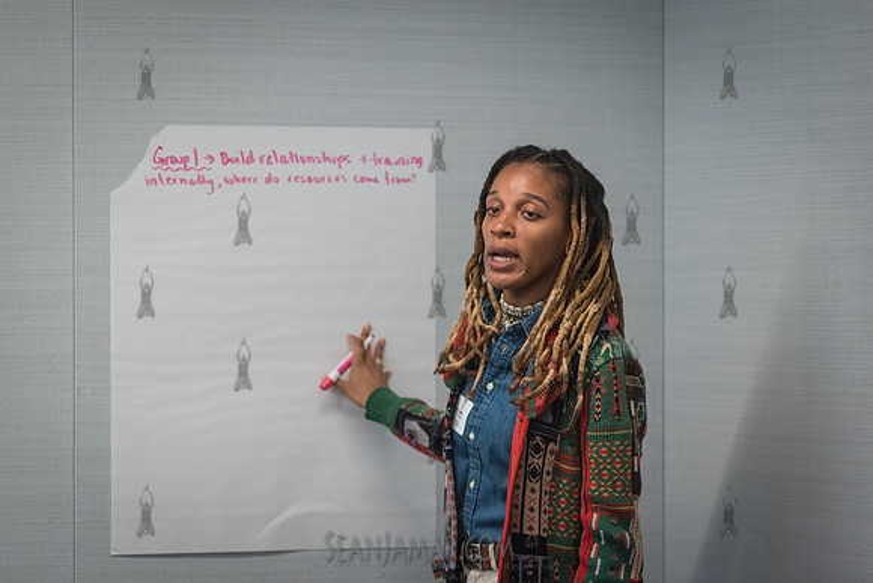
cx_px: 436
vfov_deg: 7.3
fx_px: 4557
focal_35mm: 188
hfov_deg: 10.9
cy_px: 292
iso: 2000
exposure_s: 1/200
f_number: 3.5
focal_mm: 185
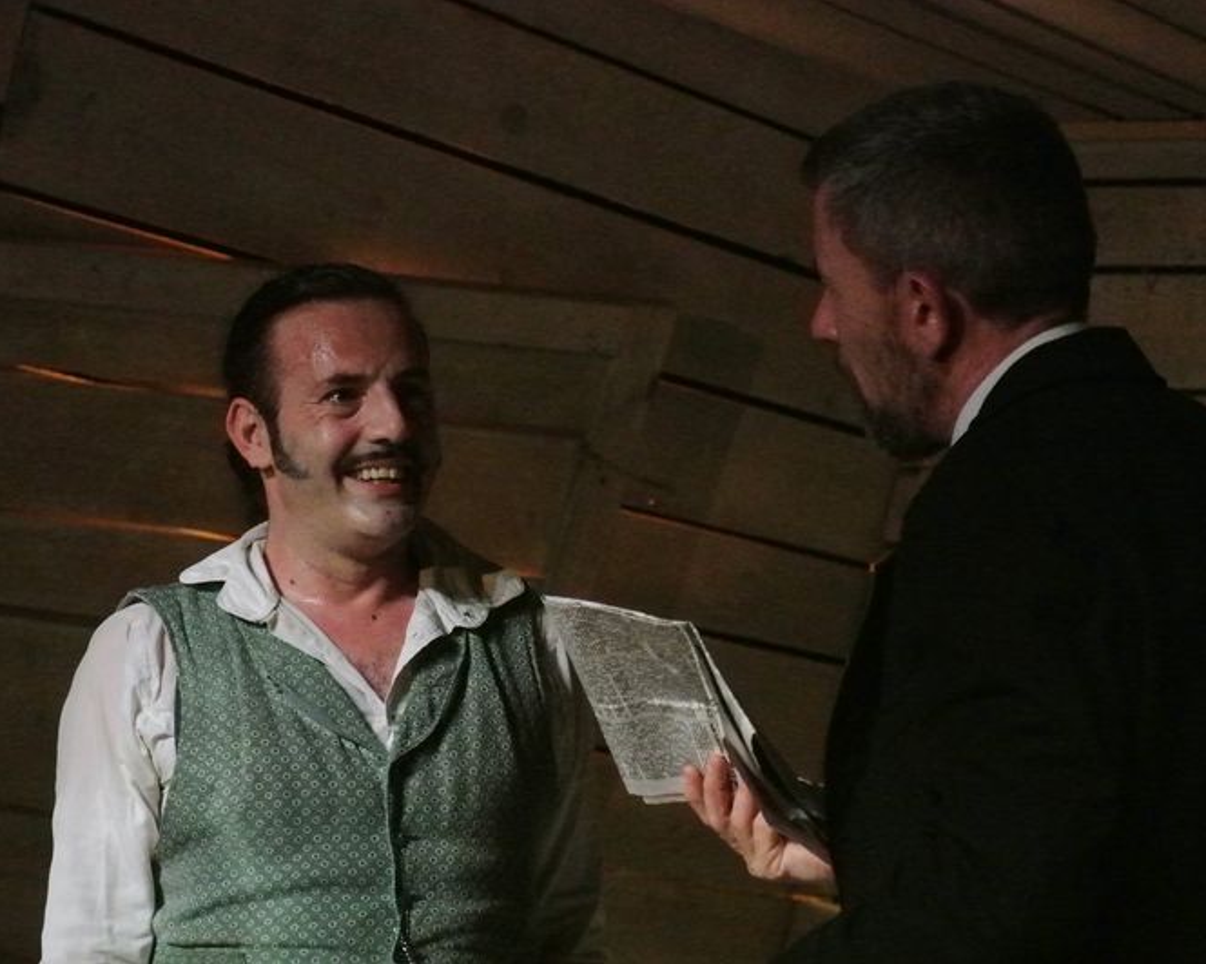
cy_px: 481
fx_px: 8709
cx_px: 488
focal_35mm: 244
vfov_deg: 6.3
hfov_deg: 7.9
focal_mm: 80.1
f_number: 5
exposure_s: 1/500
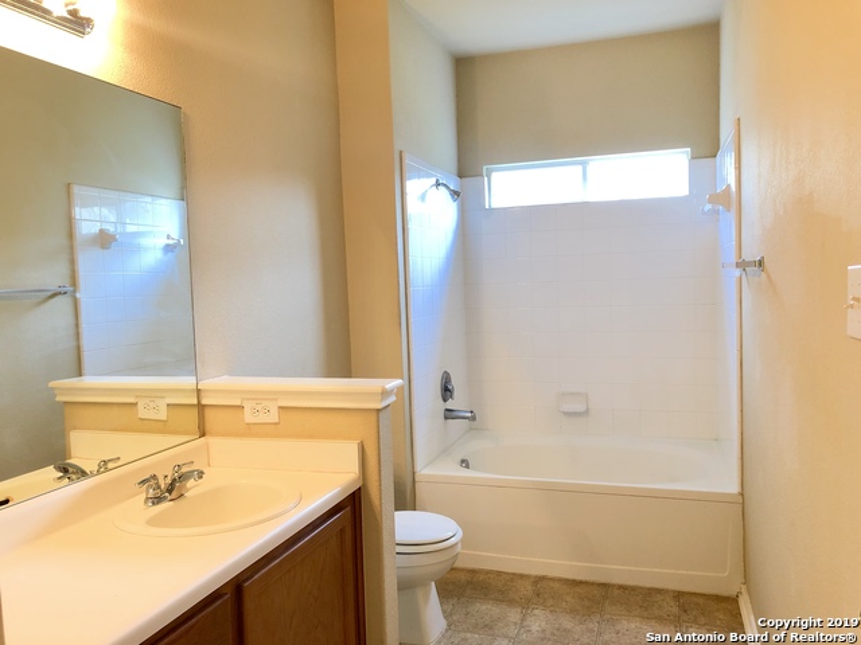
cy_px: 322
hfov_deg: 63.4
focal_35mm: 28
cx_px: 430
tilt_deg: -3.1
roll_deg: +2.0
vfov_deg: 49.7
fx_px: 696
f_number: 1.8
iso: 40
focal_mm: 4
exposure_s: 1/20
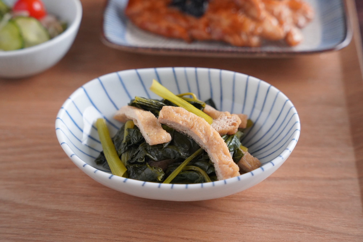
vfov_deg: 19.5
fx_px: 706
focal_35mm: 70
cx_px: 182
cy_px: 121
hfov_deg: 28.8
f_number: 5.6
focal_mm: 70
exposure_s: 1/500
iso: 10000
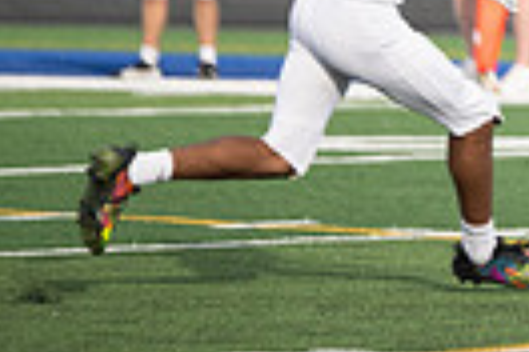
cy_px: -186
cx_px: 1158
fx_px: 12636
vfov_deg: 1.6
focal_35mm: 860
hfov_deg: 2.4
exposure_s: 1/1600
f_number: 2.8
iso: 320
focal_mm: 195
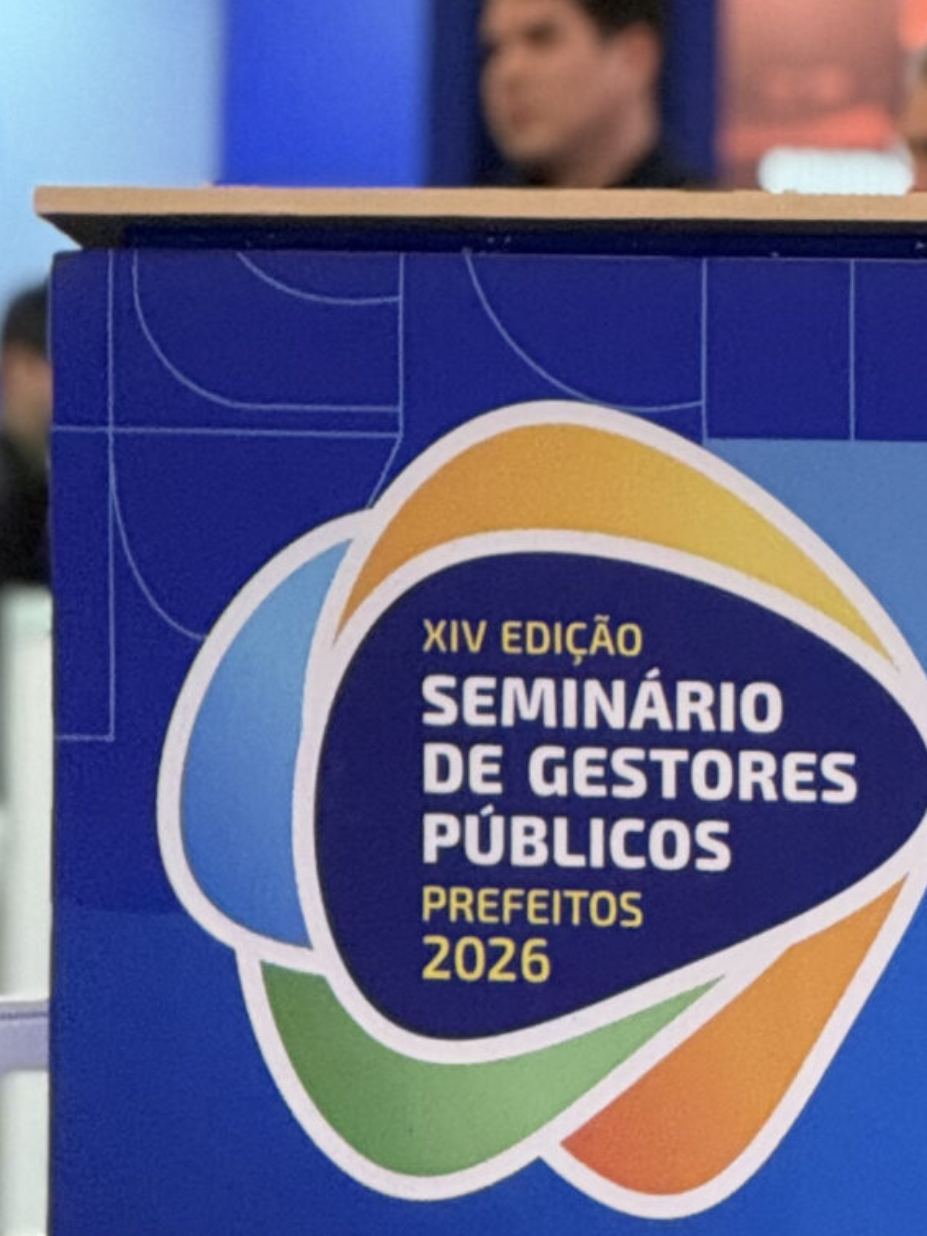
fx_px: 14536
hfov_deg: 3.6
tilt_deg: -0.7
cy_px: 526
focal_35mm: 407
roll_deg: -1.7
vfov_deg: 4.9
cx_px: 1400
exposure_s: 1/60
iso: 640
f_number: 2.8
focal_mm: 15.66
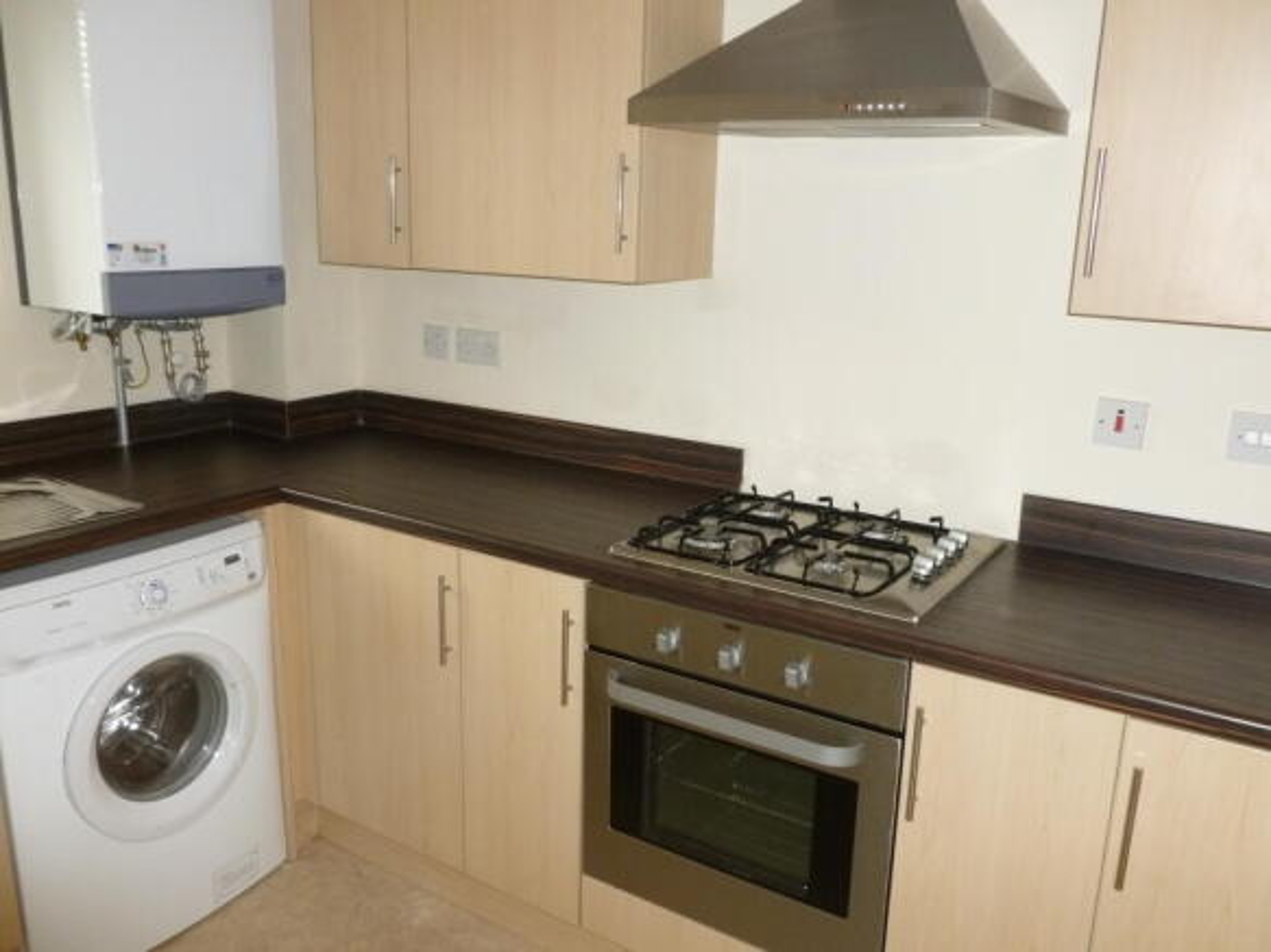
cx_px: 636
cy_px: 476
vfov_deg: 49.7
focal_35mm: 28
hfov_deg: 63.5
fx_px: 1028
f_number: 3.3
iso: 250
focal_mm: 5
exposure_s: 1/60
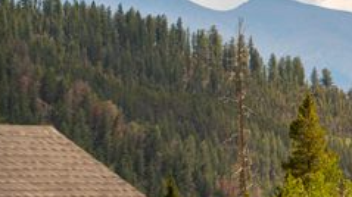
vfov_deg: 2.5
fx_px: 4561
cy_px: 79
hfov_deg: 4.4
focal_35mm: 489
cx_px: 334
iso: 100
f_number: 10
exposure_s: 1/100
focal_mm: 223
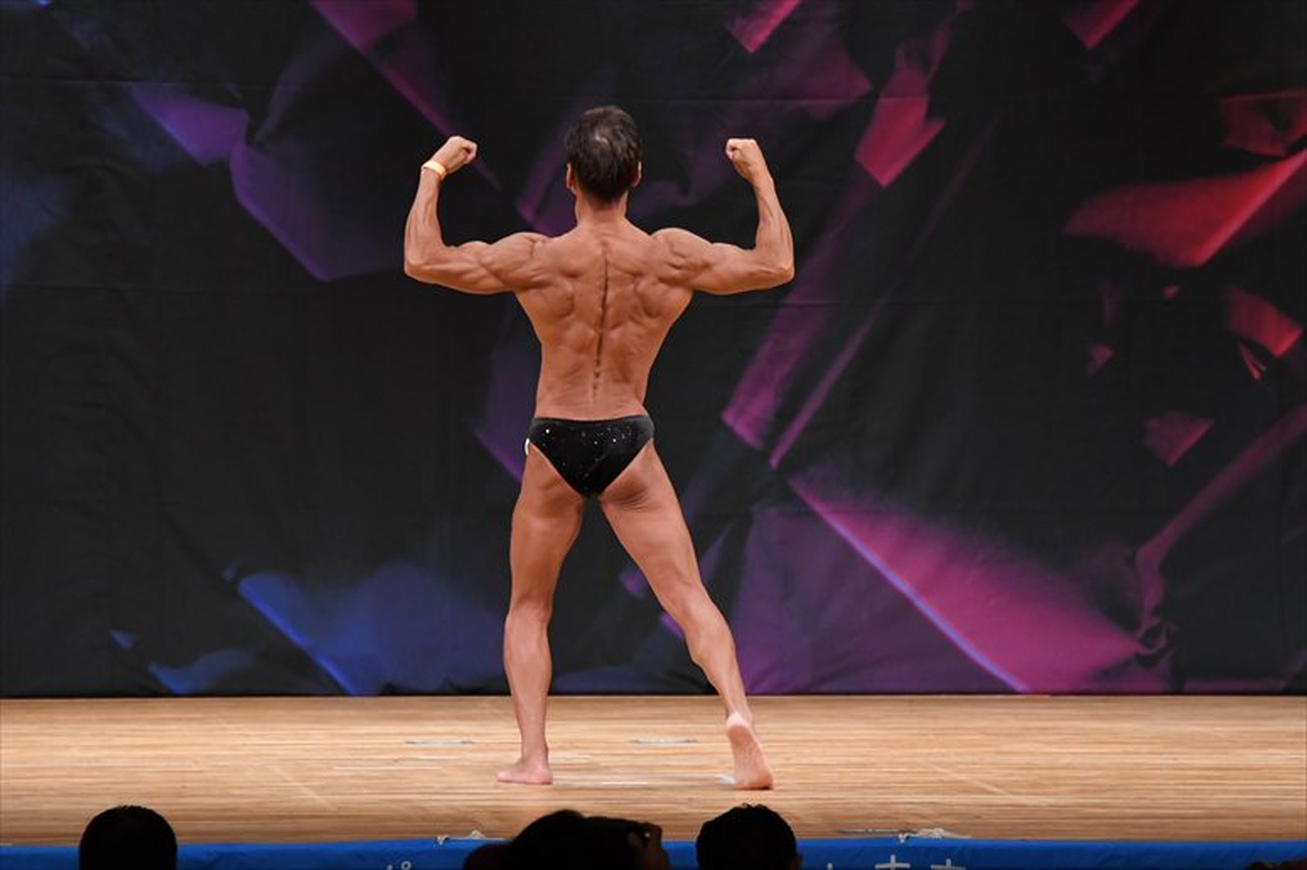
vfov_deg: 5.4
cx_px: 654
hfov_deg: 8.1
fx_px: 9254
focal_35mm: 255
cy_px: 435
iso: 3200
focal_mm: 170
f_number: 5.6
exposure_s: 1/400
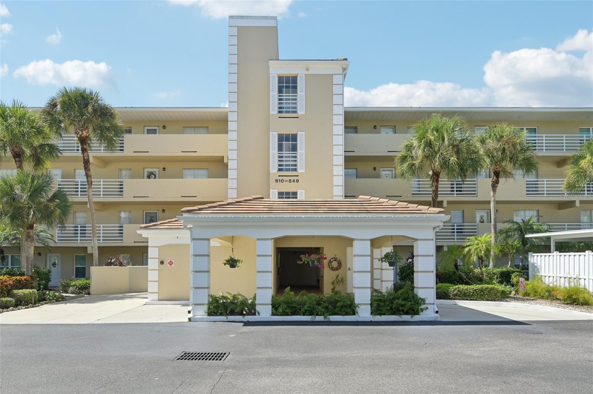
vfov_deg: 56.0
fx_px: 370
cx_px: 296
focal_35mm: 22
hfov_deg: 77.4
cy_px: 197
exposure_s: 1/1000
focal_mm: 22.5
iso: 400
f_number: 8
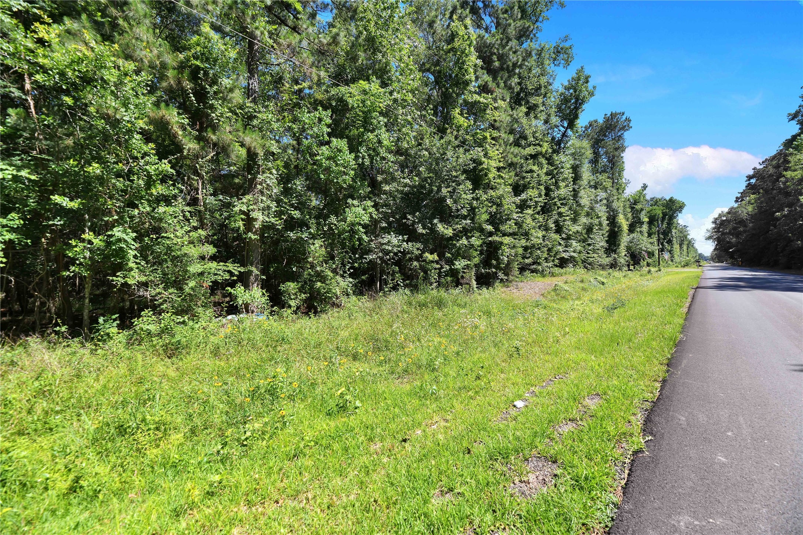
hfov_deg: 104.3
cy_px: 268
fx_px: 312
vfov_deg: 81.2
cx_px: 402
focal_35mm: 14
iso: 100
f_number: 8
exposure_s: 1/125
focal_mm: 14
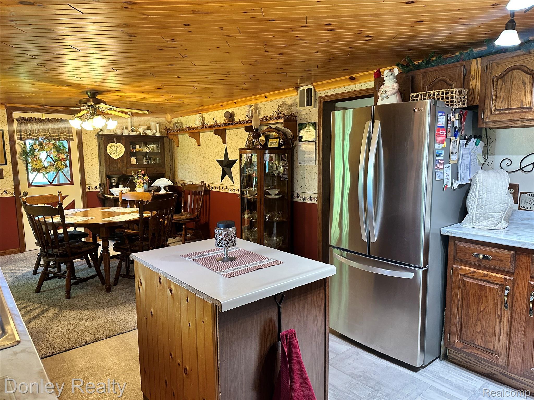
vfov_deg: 56.8
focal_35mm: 24
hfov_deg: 71.6
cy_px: 200
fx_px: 370
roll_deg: -0.1
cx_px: 267
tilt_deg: -5.5
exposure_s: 1/60
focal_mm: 6.86
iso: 320
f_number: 1.78
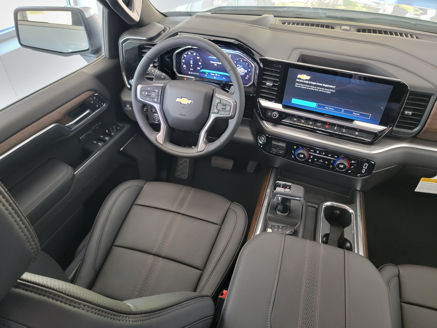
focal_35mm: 24
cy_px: 164
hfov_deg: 71.6
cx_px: 218
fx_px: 303
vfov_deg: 56.8
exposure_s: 1/40
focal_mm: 6.7
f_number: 1.8
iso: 500
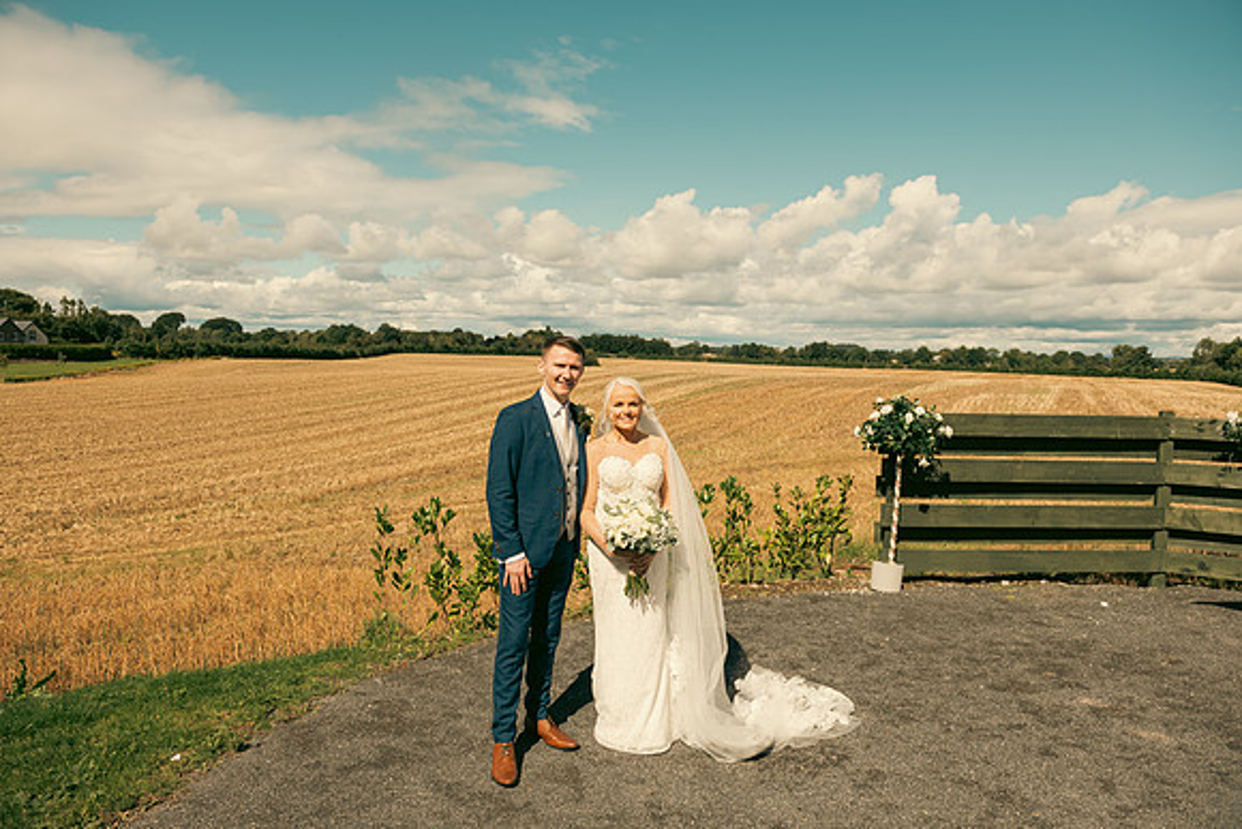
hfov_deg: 73.7
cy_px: 414
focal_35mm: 24
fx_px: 828
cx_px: 621
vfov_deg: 53.2
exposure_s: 1/800
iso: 100
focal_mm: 24
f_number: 5.6
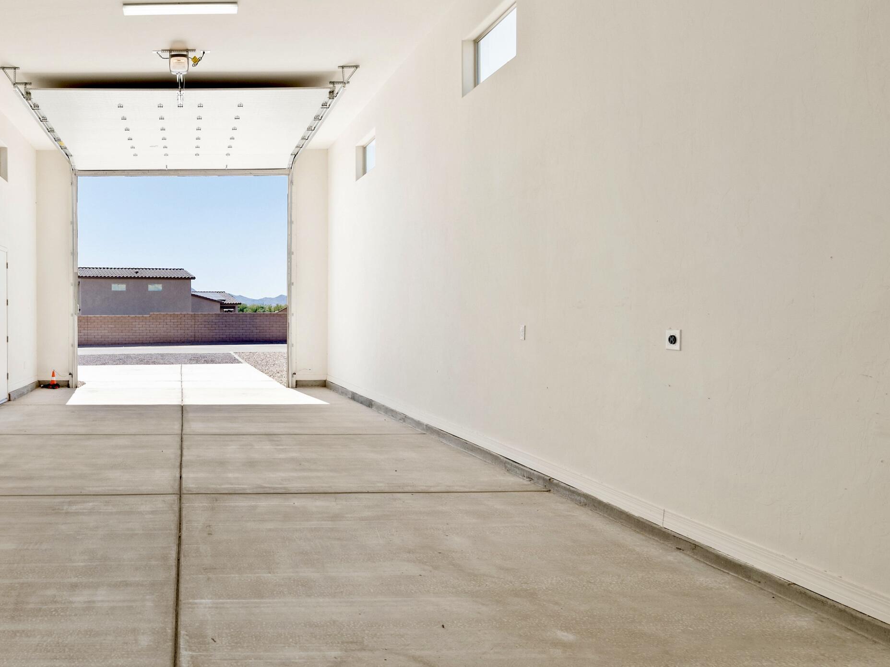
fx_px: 720
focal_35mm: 28
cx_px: 175
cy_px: 334
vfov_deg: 49.7
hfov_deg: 58.5
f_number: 8
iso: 400
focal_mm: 18
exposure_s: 1/80
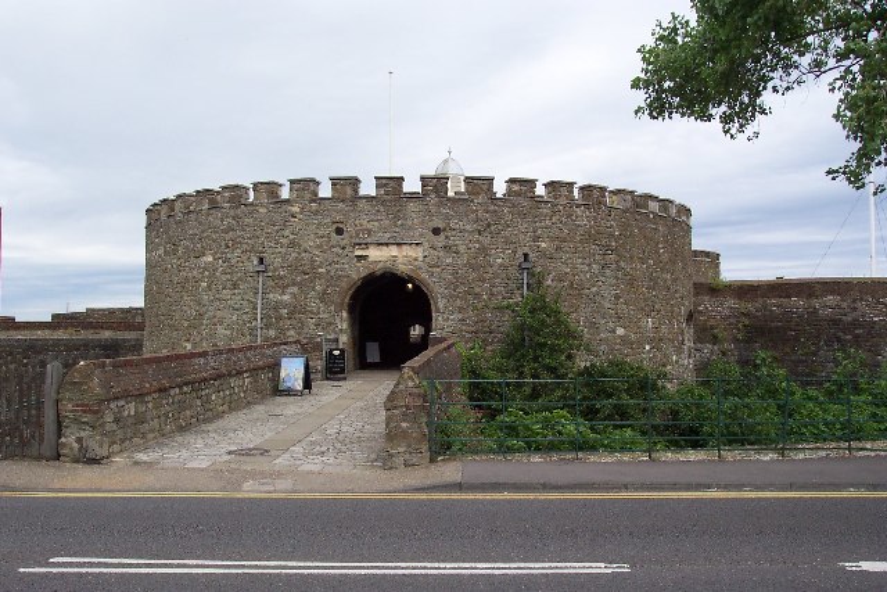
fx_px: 936
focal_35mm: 38
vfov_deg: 35.1
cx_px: 444
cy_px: 296
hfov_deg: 50.7
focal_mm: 8
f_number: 4.8
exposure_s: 1/250
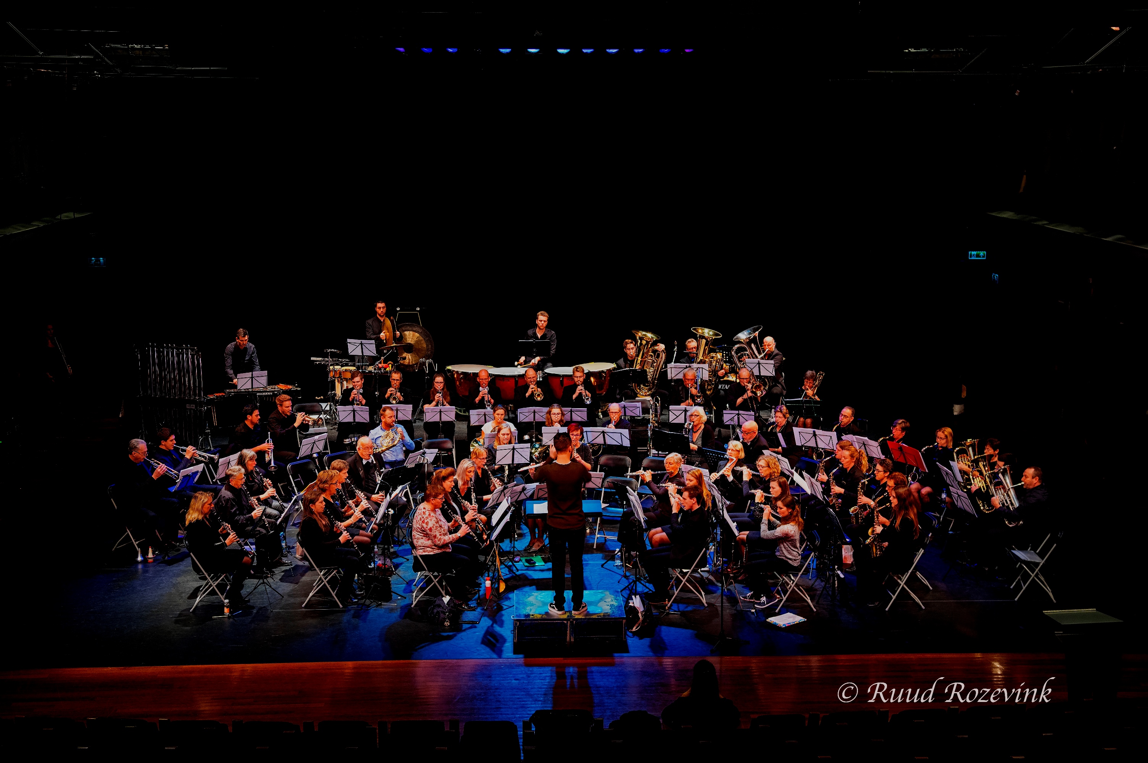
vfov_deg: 29.2
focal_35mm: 46
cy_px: 382
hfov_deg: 42.8
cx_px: 574
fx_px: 1466
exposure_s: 1/25
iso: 400
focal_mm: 31
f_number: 3.5
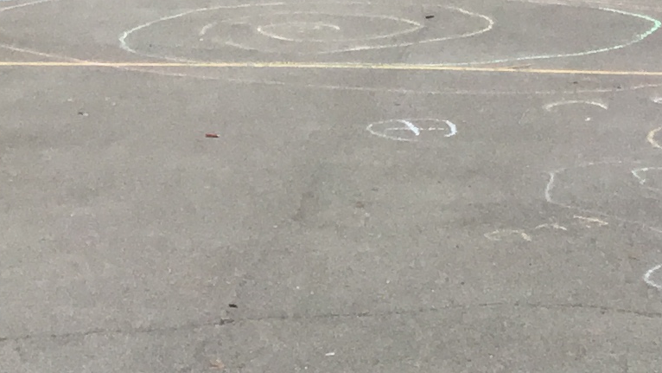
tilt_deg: -24.7
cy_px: 740
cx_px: 955
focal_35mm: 144
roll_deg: +1.9
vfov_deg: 8.0
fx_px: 2528
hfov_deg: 14.1
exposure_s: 1/627
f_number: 2.4
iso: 25
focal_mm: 3.3
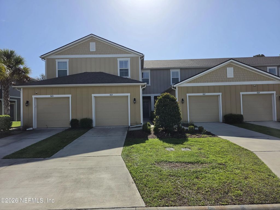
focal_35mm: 23
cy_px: 105
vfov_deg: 58.9
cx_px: 140
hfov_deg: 73.9
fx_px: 186
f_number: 1.8
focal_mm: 5.4
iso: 80
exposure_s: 1/6116
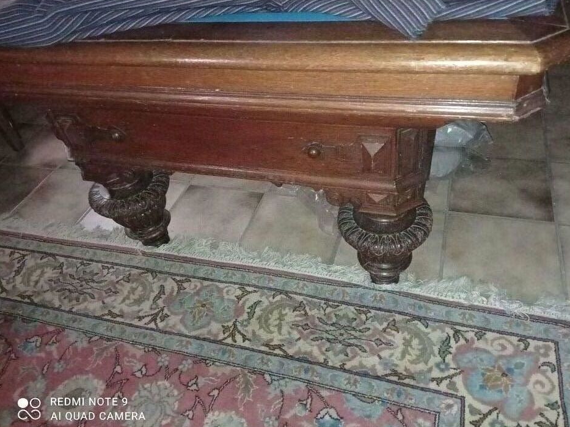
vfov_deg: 46.7
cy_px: 211
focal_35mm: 30
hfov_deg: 60.0
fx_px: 494
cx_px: 304
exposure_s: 1/14.3
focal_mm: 4.74
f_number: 1.79
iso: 2283
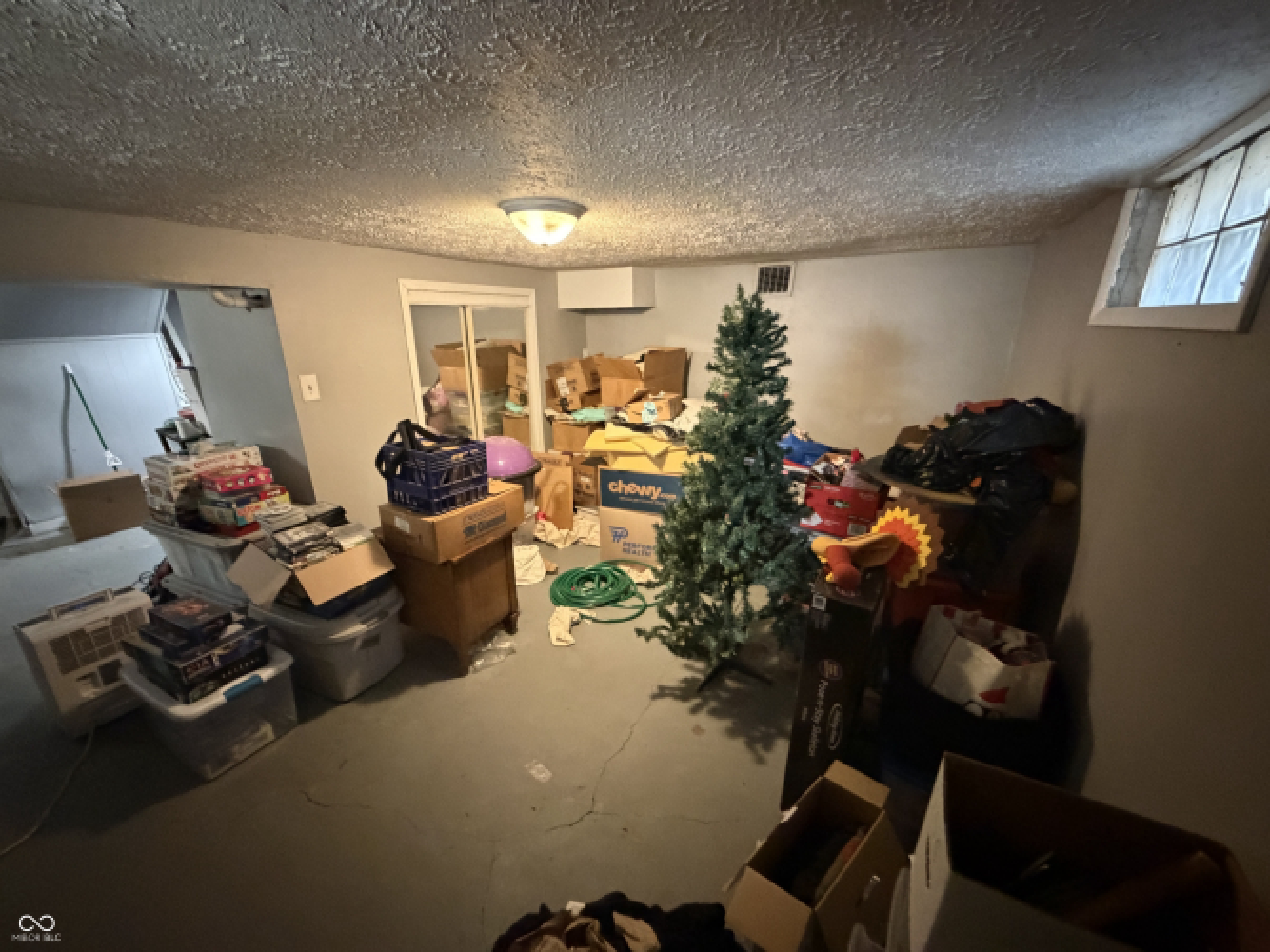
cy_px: 476
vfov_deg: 85.7
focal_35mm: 14
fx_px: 514
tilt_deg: -15.1
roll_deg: +0.7
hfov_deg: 102.1
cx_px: 635
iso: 1250
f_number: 2.2
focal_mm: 2.22
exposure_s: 1/50
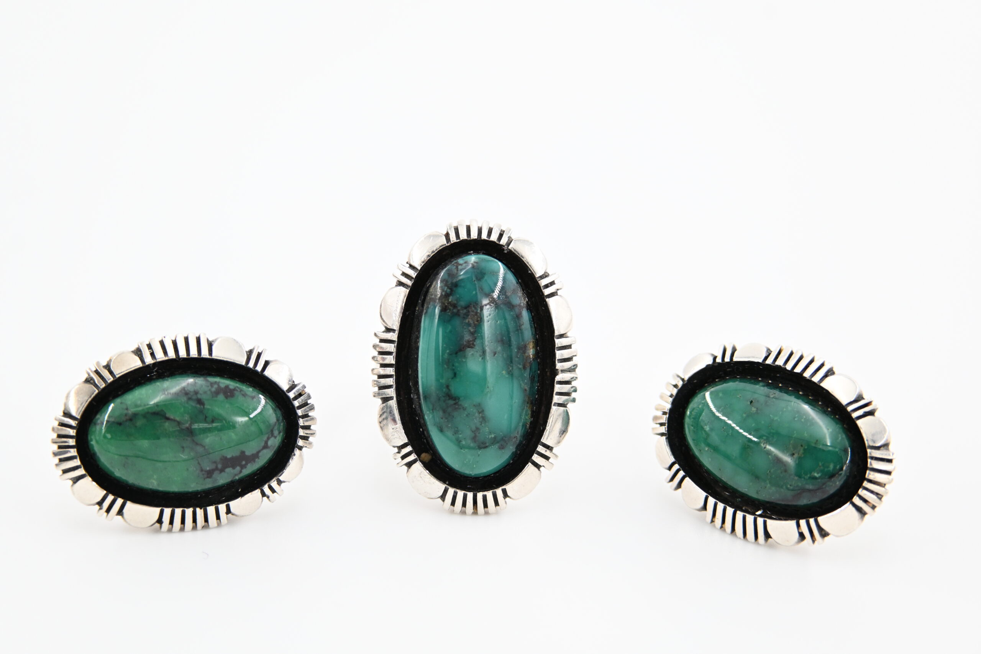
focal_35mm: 93
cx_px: 490
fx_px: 2534
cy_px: 327
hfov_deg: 21.9
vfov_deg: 14.7
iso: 800
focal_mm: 62
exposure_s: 1/400
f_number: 5
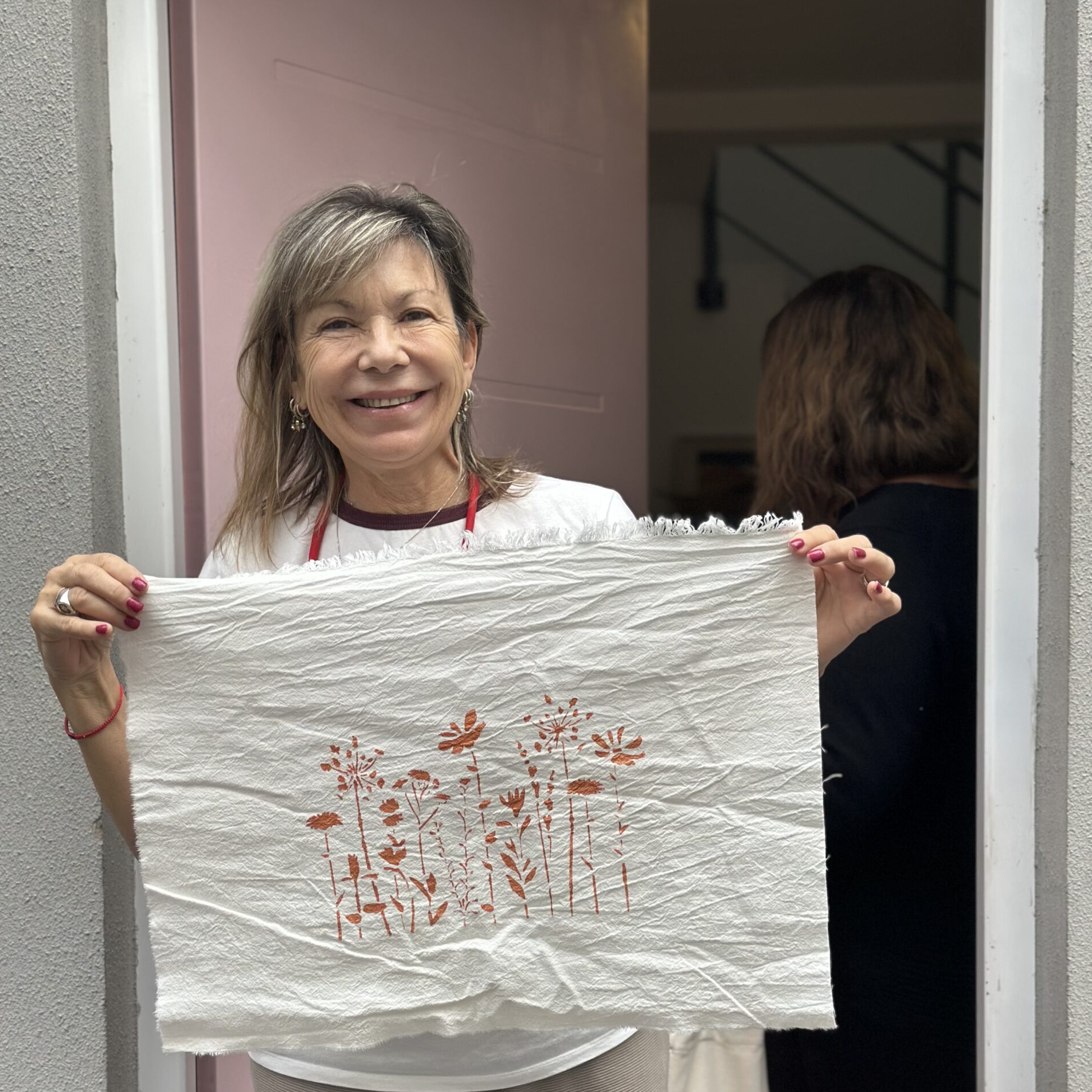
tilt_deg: -2.2
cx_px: 545
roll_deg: +0.4
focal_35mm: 57
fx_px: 2034
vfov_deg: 29.8
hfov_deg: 30.0
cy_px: 729
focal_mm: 6.86
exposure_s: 1/422
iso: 80
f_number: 1.78
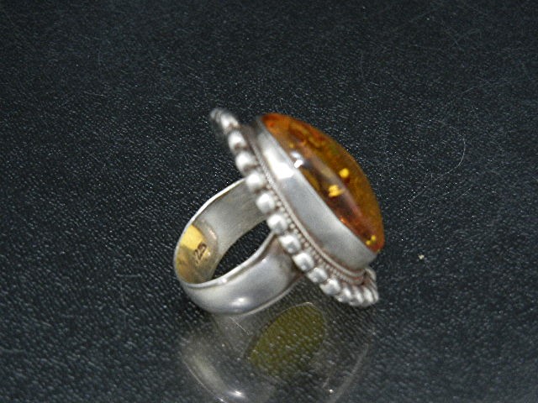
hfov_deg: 19.3
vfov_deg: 14.5
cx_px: 269
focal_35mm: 102
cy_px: 202
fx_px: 1585
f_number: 4.5
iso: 454
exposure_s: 1/30
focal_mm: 18.3
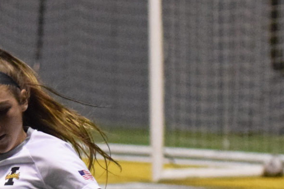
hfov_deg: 4.1
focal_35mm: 505
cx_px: 35
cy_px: 284
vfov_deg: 2.7
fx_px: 3983
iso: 5000
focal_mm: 78
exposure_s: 1/800
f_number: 2.8
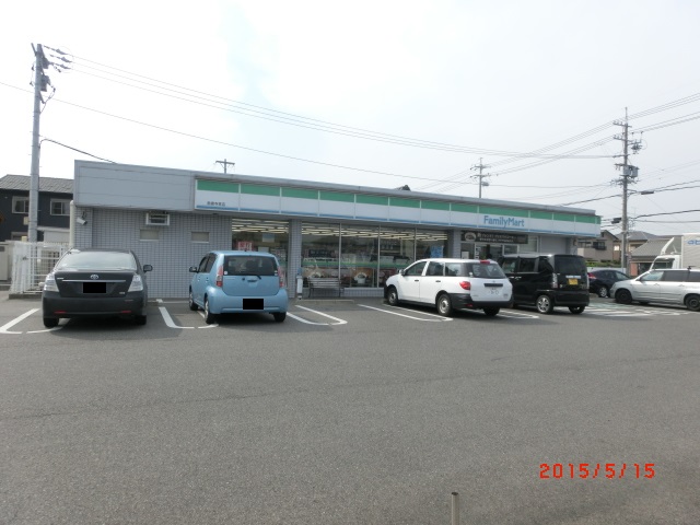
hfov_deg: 71.6
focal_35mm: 24
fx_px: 485
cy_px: 262
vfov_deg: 56.8
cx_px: 350
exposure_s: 1/1000
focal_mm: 4.24
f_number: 3
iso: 80
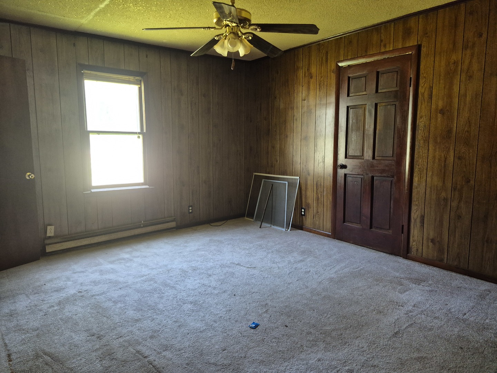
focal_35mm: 23
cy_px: 186
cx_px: 248
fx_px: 330
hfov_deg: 73.9
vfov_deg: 58.9
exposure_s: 1/120
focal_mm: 5.4
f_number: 1.8
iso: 640
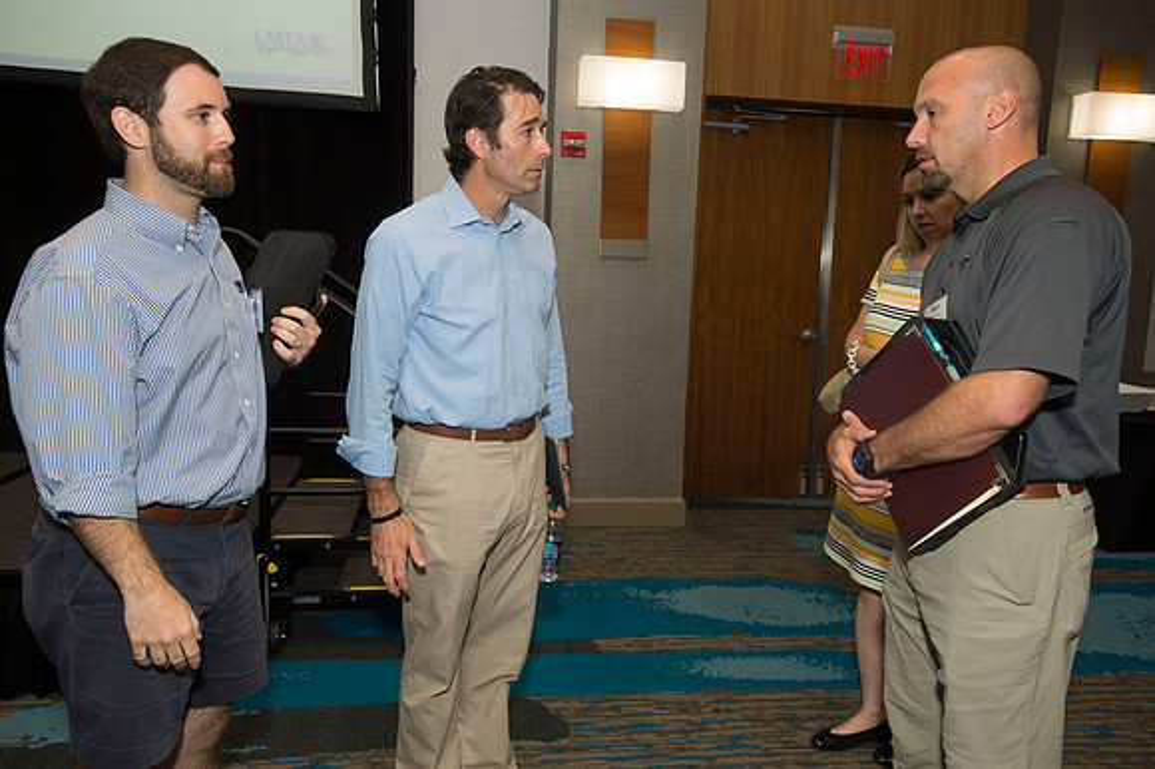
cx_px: 578
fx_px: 834
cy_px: 384
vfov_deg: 49.5
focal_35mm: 26
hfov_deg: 69.4
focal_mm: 26
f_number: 5.6
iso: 1250
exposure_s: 1/250
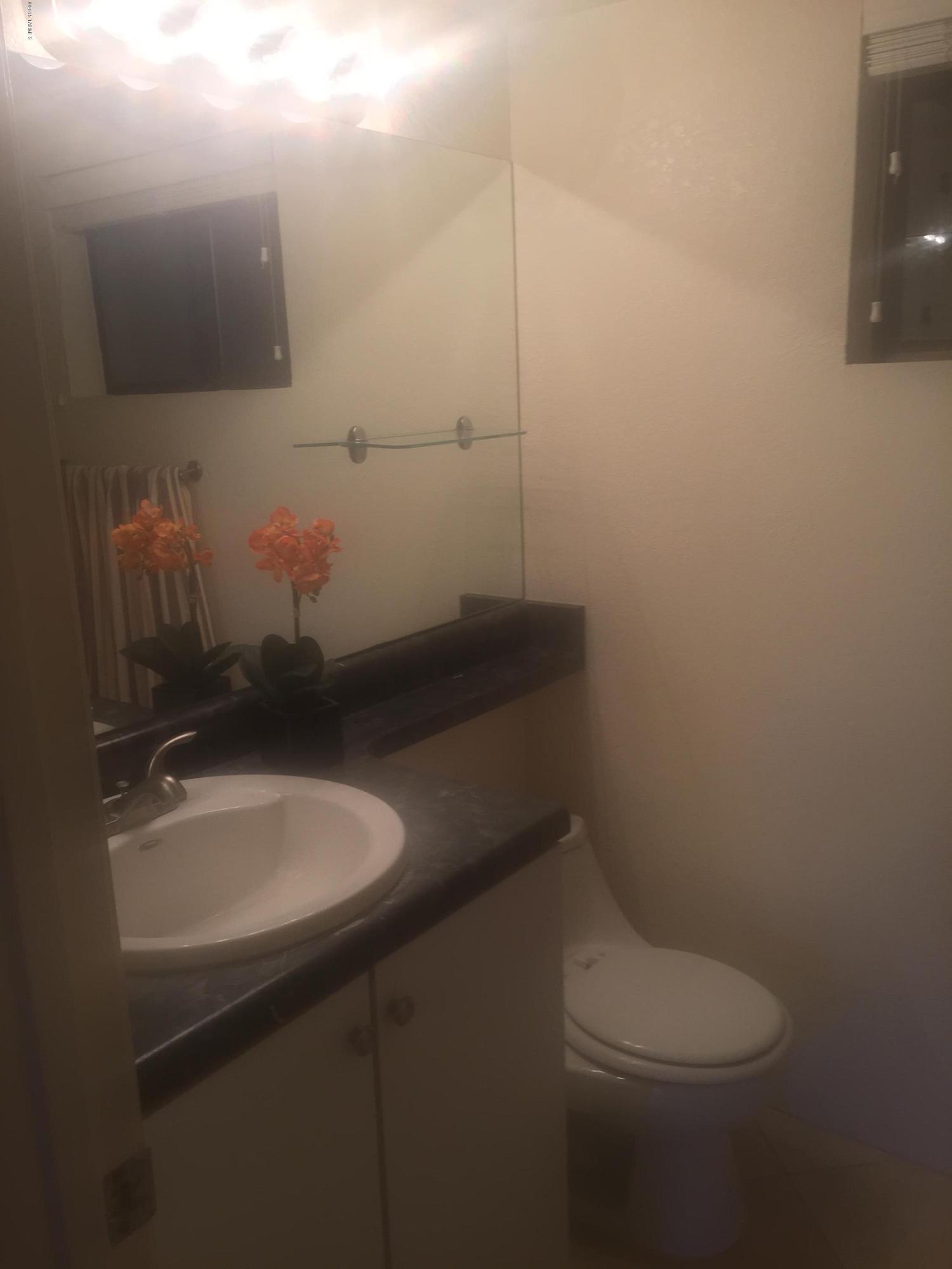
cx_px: 476
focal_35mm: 29
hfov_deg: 48.2
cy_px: 634
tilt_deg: -14.5
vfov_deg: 61.7
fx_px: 1063
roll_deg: +1.5
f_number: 2.2
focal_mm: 4.15
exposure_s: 1/40
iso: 32
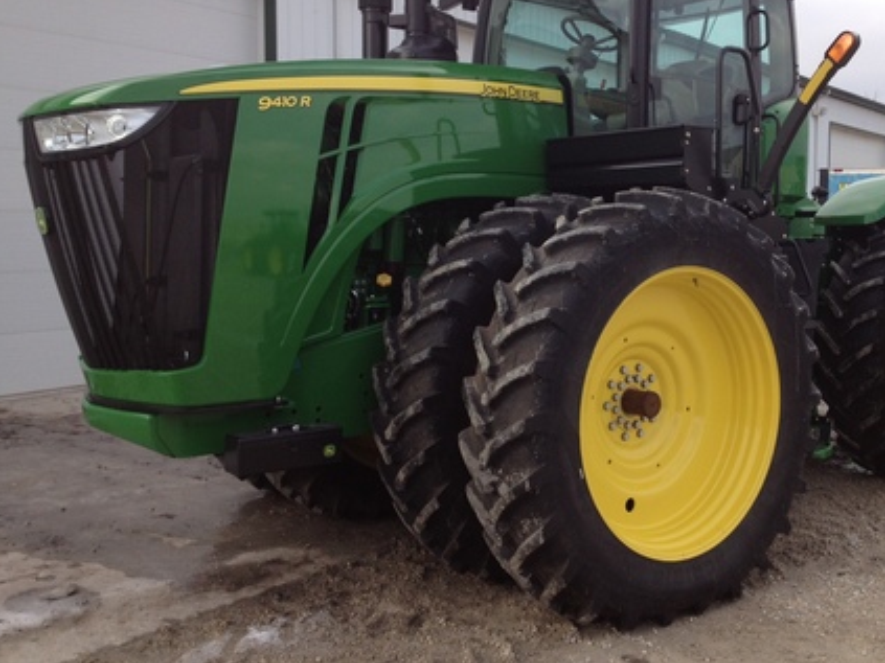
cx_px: 559
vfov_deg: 32.0
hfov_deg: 41.7
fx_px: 1150
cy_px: 241
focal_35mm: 45
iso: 50
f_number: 2.4
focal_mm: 4.28
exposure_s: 1/657
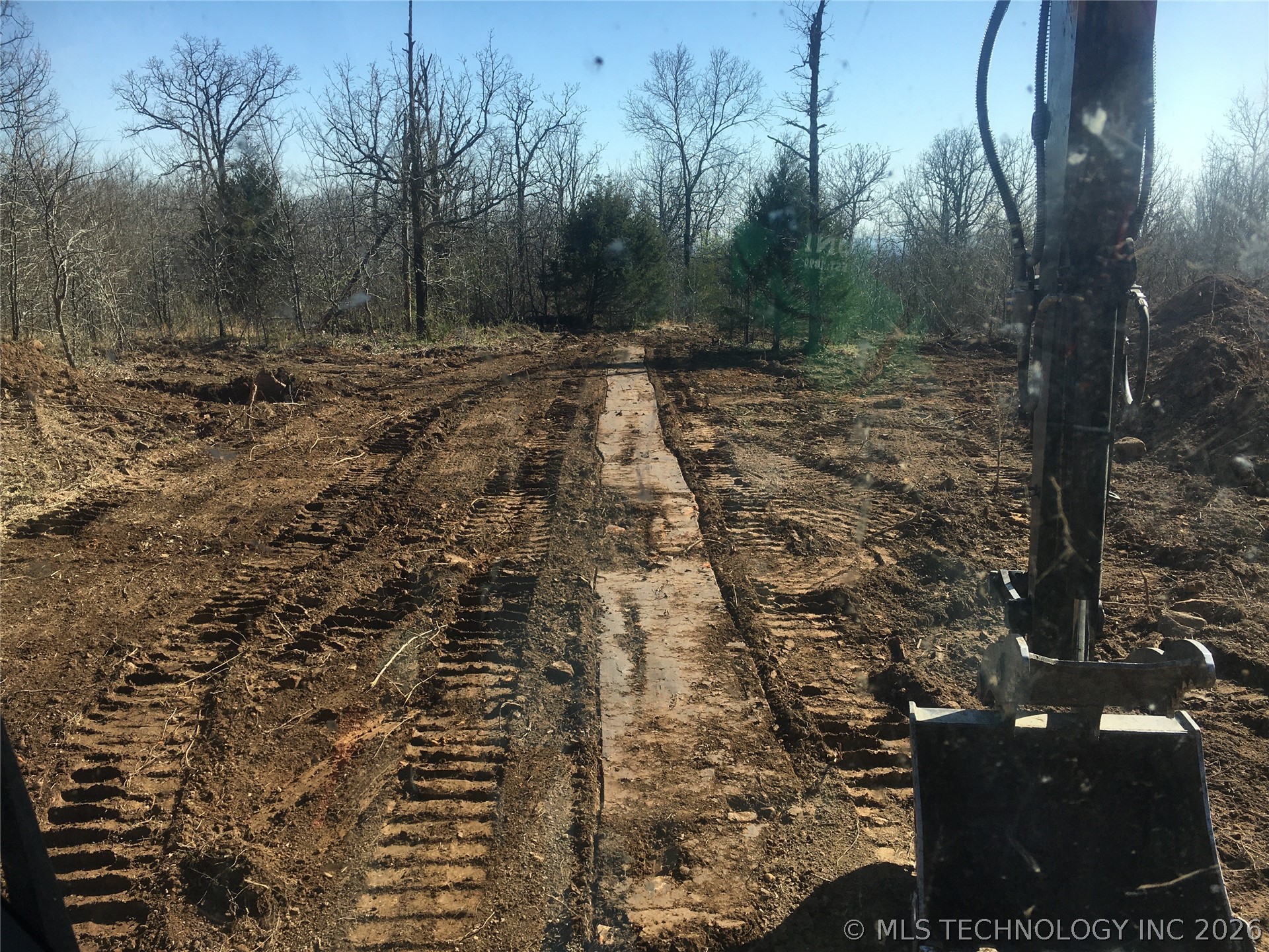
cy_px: 476
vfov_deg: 48.2
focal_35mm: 29
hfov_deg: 61.7
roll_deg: +1.2
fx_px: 1063
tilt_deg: -12.4
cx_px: 634
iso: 25
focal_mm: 4.15
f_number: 2.2
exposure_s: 1/845
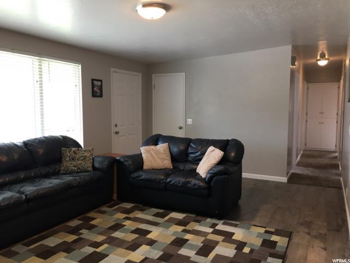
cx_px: 175
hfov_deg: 61.7
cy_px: 132
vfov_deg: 48.2
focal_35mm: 29
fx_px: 293
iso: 50
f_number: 2.2
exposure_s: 1/30
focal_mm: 4.15
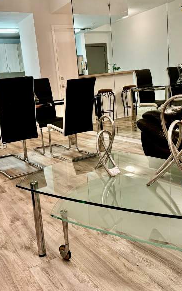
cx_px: 83
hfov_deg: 36.2
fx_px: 278
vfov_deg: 55.3
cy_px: 145
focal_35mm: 35
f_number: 1.78
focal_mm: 6.76
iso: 320
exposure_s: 1/60
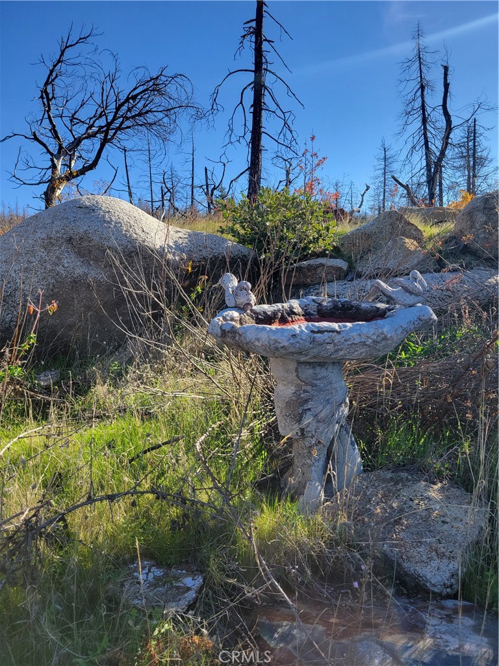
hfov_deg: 53.1
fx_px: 500
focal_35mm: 26
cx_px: 250
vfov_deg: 67.3
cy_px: 333
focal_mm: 5.4
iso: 40
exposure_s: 1/1350
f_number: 1.8
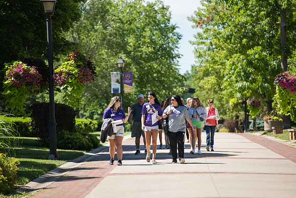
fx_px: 1645
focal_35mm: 200
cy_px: 99
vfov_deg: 6.9
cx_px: 148
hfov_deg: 10.3
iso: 125
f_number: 4
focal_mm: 200
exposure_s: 1/500
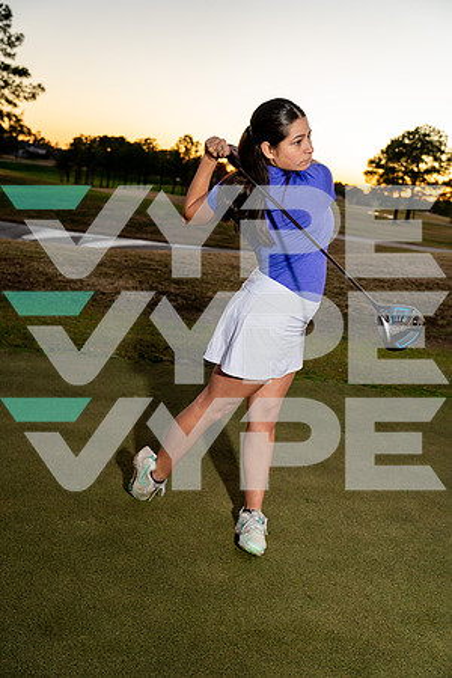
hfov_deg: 36.9
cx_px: 226
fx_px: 678
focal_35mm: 36
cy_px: 339
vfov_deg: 53.1
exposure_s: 1/250
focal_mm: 36
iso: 640
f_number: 4
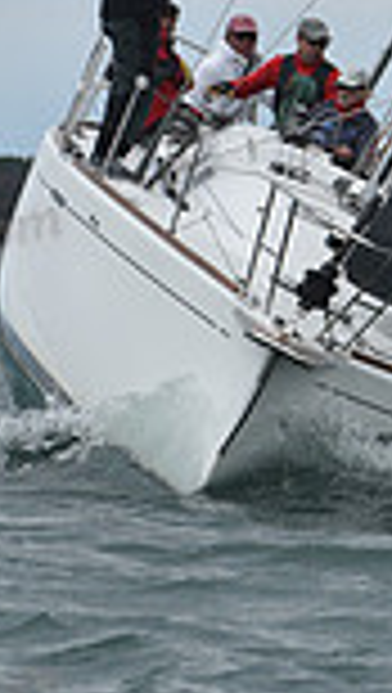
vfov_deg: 2.7
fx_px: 14514
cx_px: 297
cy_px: -11
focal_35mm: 788
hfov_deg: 1.5
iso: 400
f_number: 9
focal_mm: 200
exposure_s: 1/1000
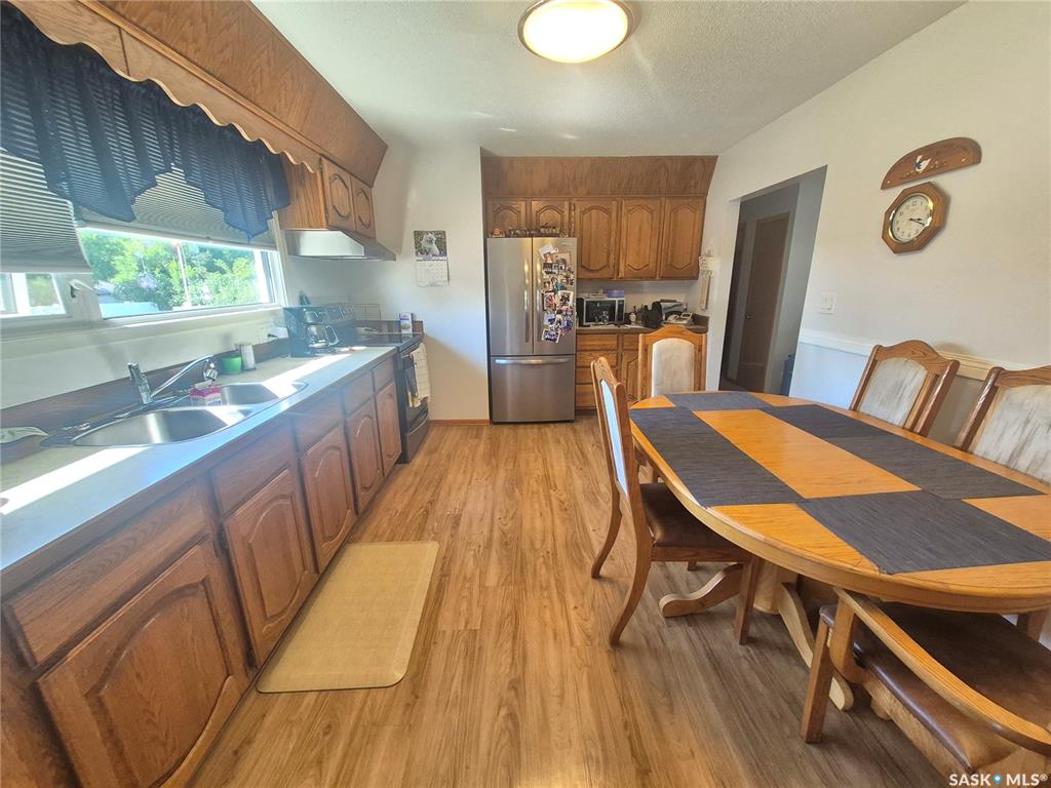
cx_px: 526
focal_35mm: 13
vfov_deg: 89.9
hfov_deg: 106.2
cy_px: 394
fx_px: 395
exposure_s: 1/60
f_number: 2.2
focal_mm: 1.74
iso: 200
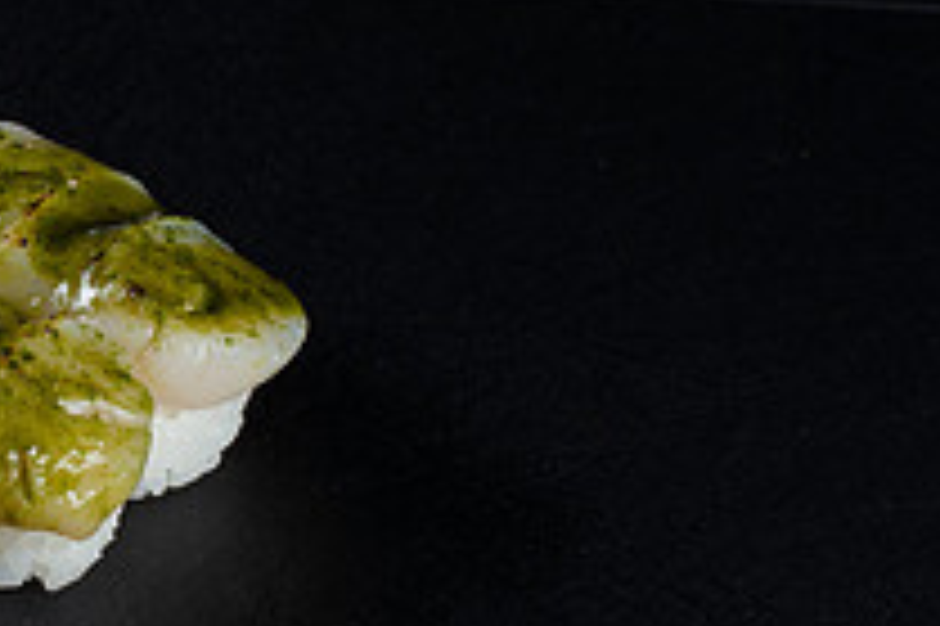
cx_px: -40
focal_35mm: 139
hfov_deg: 14.5
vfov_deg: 9.8
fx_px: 3626
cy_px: 381
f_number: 10
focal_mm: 50
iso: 200
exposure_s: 1/200
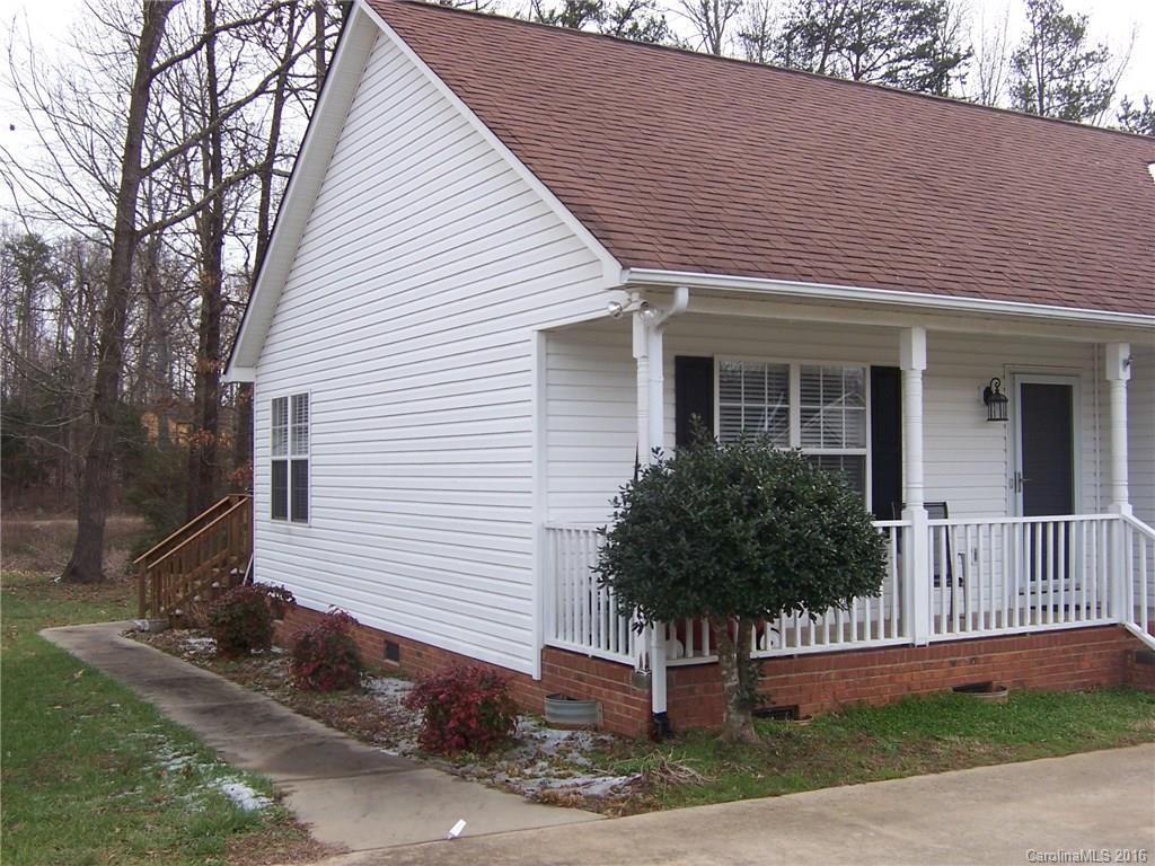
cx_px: 578
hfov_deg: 46.8
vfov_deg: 36.0
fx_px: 1335
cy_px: 433
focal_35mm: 40
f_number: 4
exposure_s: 1/350
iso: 80
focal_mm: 6.7
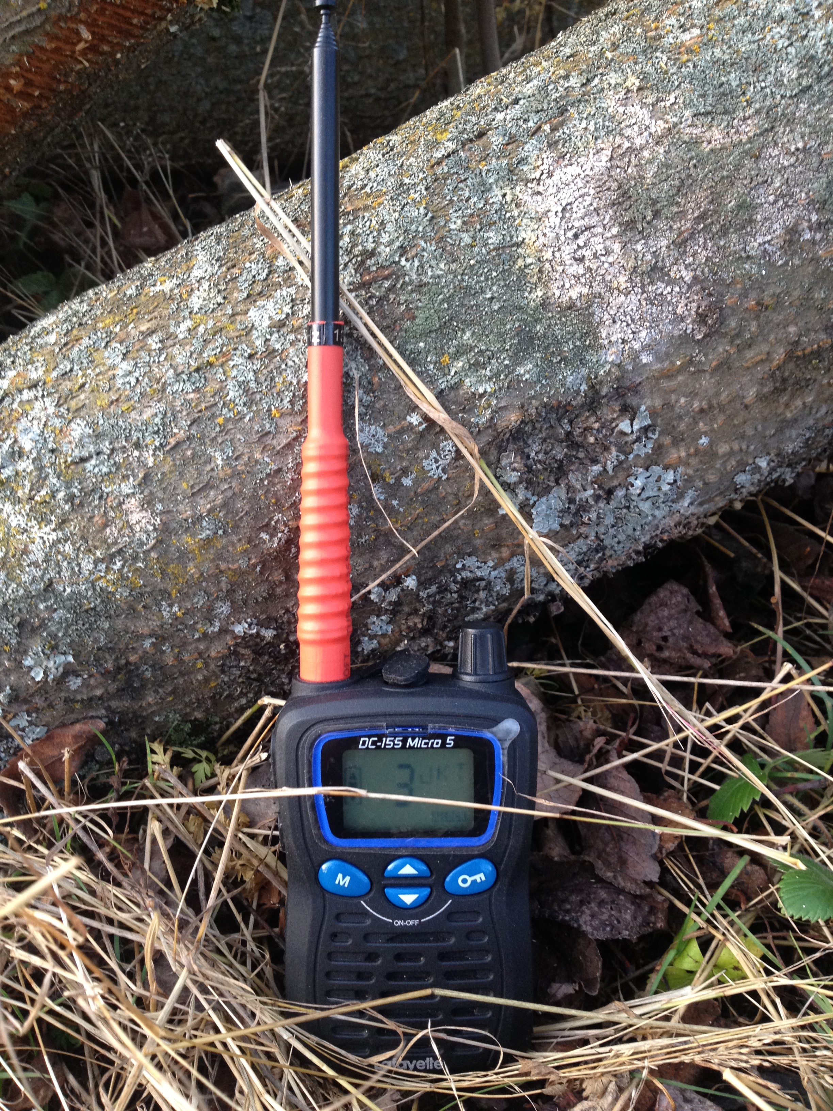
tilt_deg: -35.6
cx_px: 416
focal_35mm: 35
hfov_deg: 40.7
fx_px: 1123
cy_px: 556
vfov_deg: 52.6
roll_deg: -2.4
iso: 100
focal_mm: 4.28
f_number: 2.4
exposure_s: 1/20
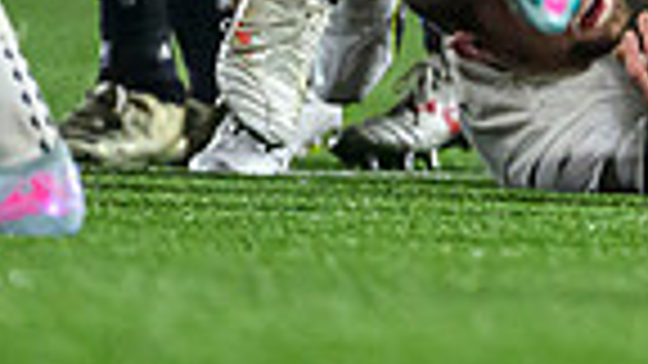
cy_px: -316
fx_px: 45533
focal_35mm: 2650
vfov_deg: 0.5
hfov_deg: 0.8
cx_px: 1636
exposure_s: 1/2500
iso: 8000
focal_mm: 400
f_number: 3.2
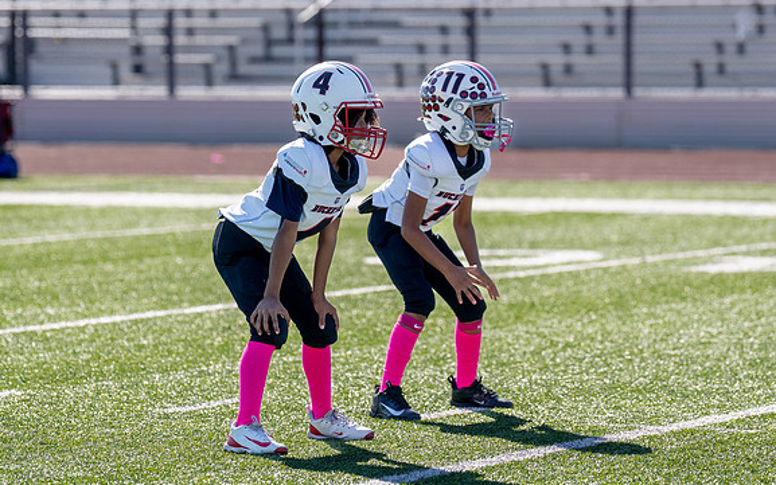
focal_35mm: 225
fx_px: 4760
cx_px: 357
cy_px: 227
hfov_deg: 9.3
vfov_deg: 5.8
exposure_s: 1/4000
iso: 320
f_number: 2.8
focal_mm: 129
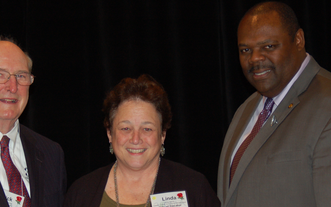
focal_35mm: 116
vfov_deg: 11.3
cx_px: 142
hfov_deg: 18.0
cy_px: 149
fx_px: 1047
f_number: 4.5
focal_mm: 50
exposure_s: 1/60
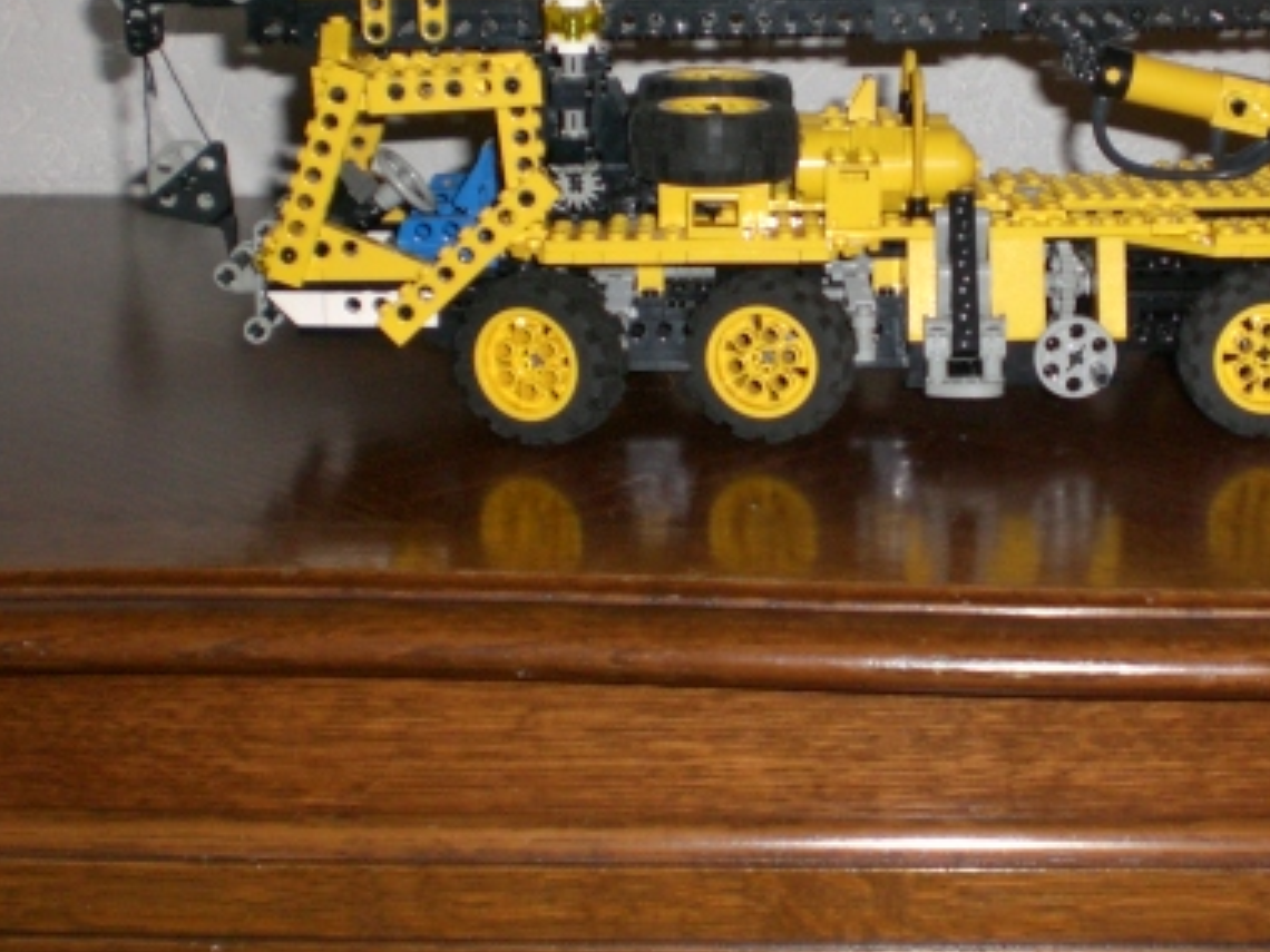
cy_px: 374
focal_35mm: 64
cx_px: 979
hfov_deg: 29.7
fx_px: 2348
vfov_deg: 22.9
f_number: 3.1
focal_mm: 6.3
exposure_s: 1/60
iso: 200
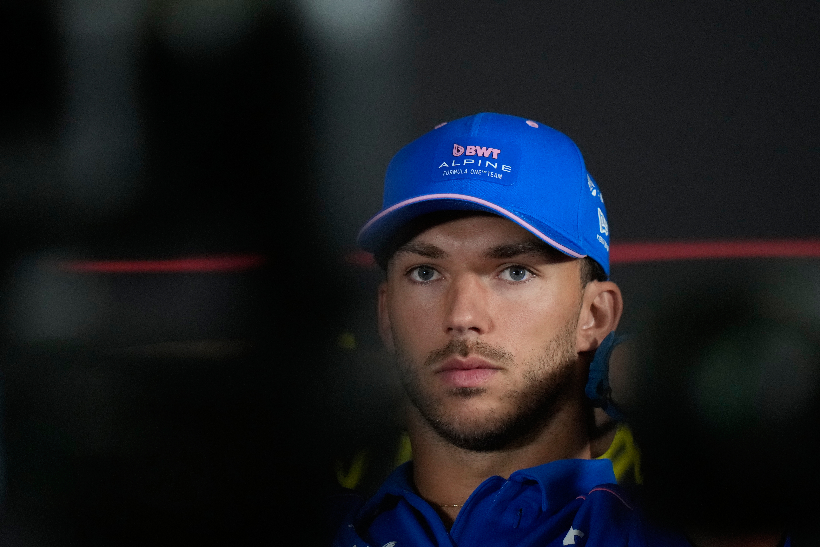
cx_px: 410
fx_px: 13666
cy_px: 274
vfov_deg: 2.3
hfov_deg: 3.4
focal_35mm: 600
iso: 4000
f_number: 2.8
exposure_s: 1/500
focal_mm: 400
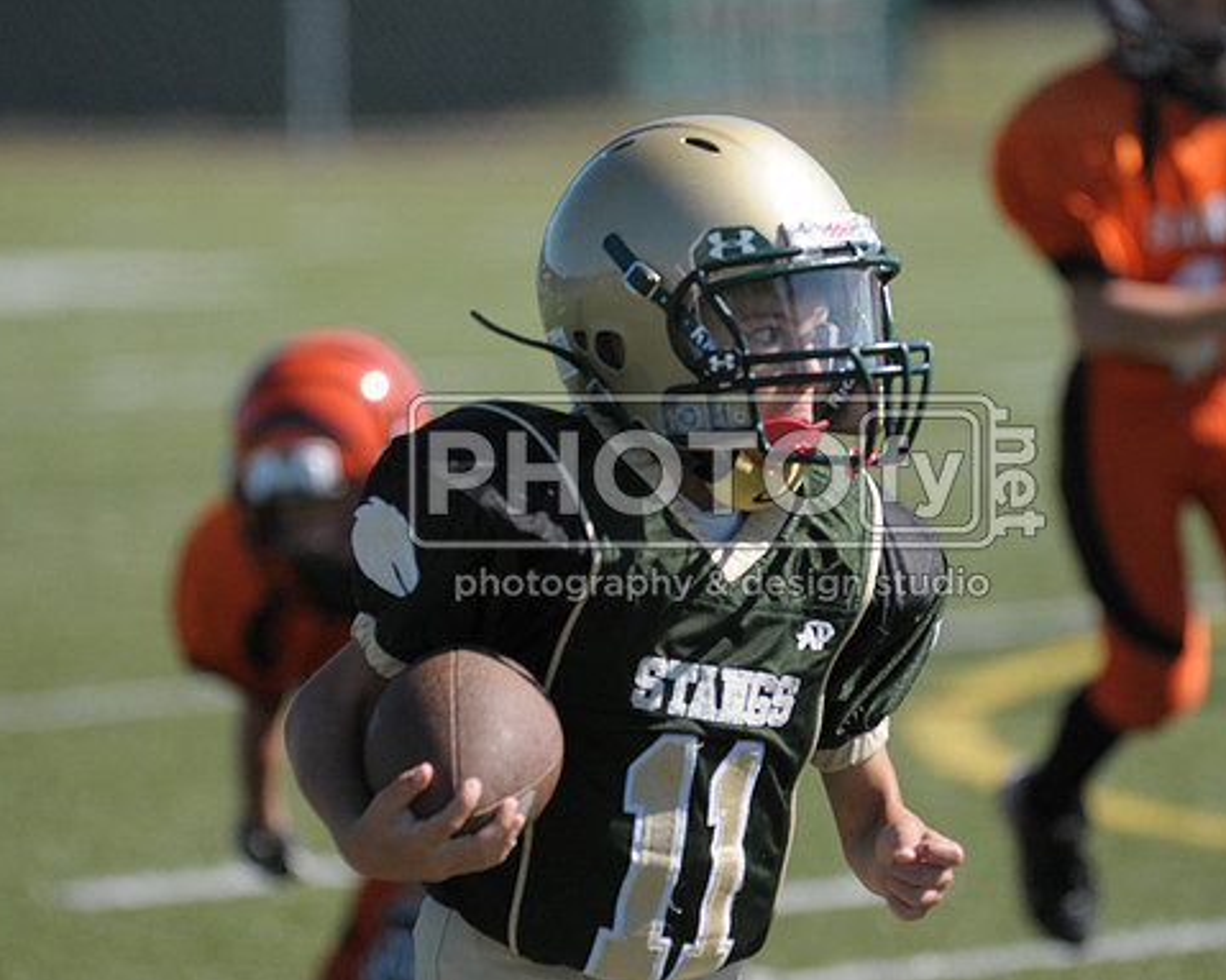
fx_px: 16071
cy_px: 490
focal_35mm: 443
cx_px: 714
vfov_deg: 3.5
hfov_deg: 4.4
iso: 640
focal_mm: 260
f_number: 4
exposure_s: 1/3200
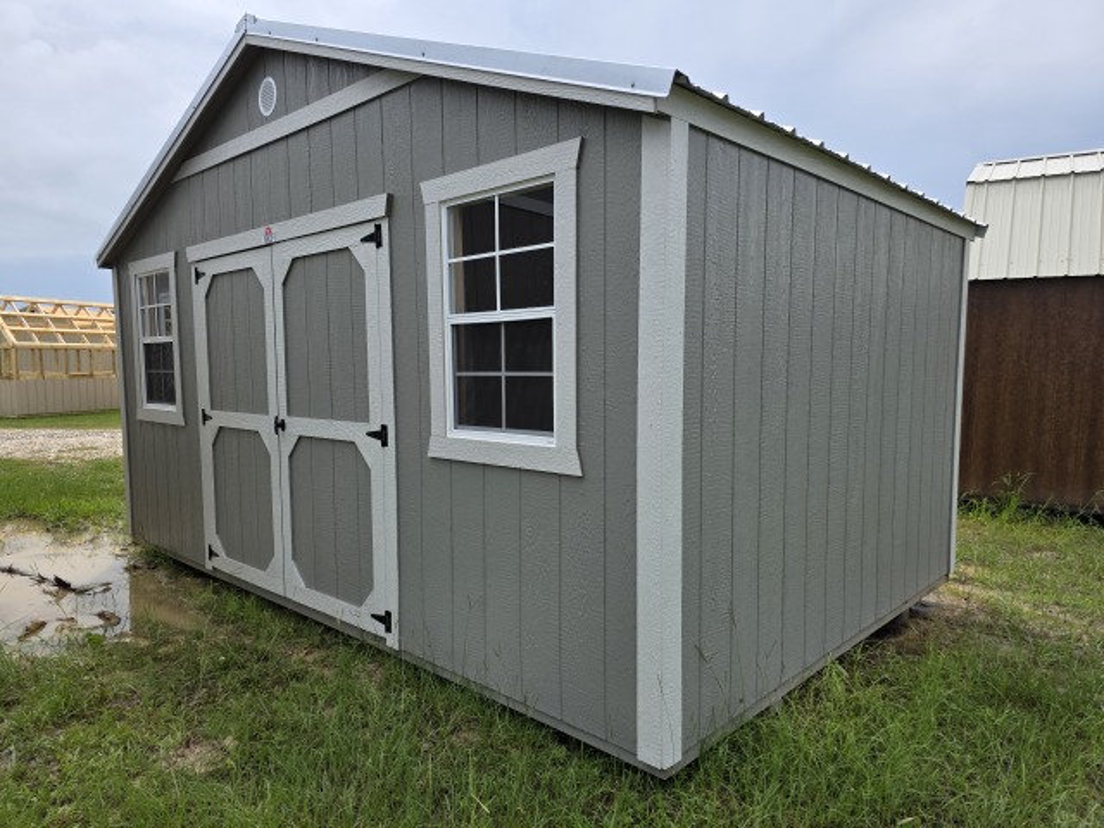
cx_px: 552
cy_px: 414
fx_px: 734
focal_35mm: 23
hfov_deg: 73.9
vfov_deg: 58.9
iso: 80
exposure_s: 1/5017
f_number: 1.7
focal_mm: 6.3
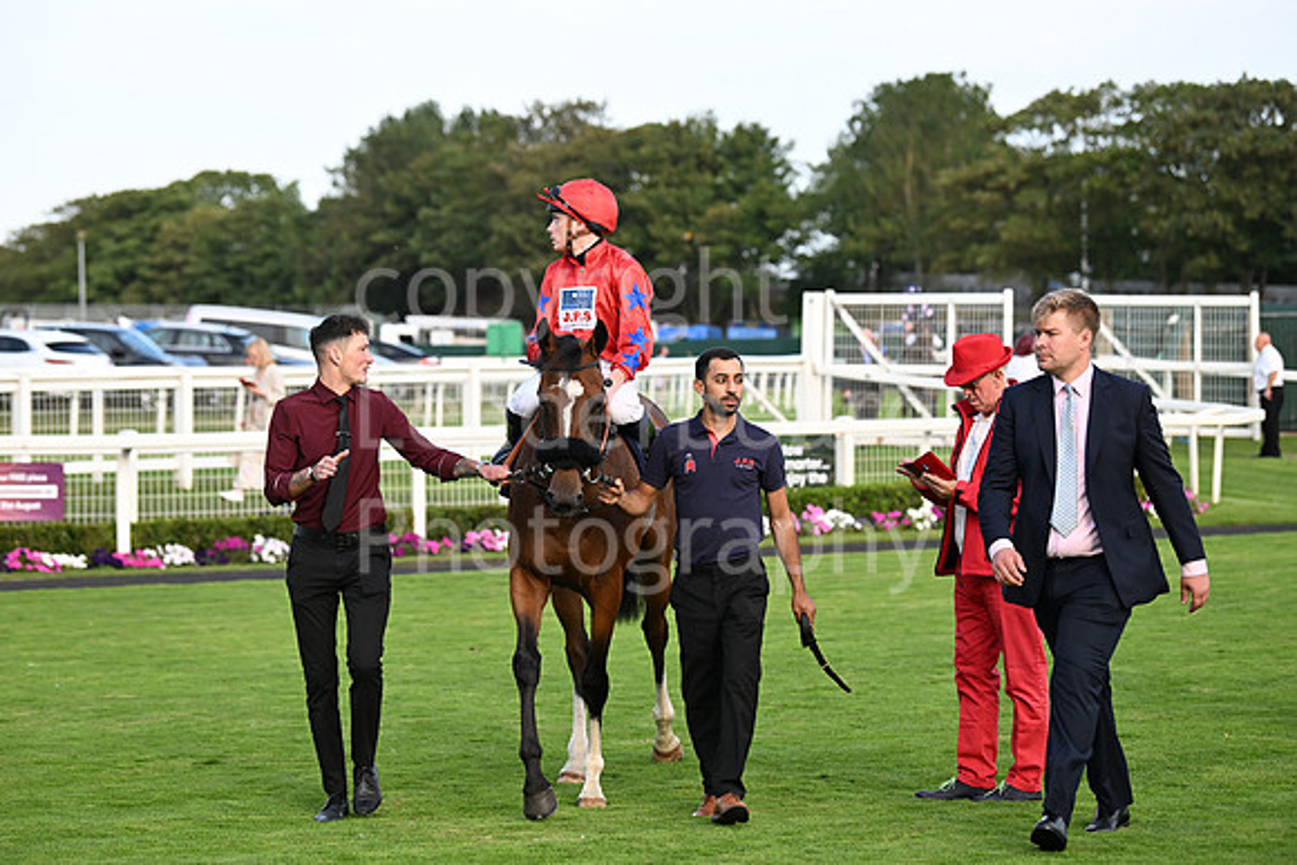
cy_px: 432
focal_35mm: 112
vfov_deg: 12.2
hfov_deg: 18.3
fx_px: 4036
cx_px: 648
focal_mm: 112
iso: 1250
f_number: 4
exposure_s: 1/2000
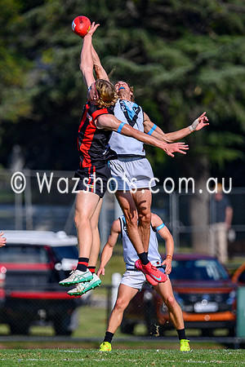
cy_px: 204
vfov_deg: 2.2
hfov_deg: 1.5
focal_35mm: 947
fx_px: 9662
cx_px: 86
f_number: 4
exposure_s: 1/2500
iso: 160
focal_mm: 500
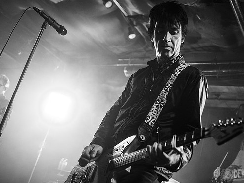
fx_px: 303
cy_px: 82
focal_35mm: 43
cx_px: 135
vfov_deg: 33.6
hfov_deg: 43.8
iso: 2000
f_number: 2.8
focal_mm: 35
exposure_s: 1/320
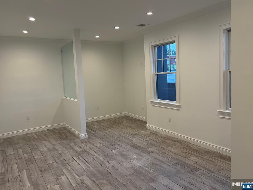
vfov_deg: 51.4
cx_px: 126
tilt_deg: -3.3
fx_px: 197
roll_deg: +0.4
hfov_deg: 65.3
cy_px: 92
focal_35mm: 27
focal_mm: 5.96
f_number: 1.6
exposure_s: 1/60
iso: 80
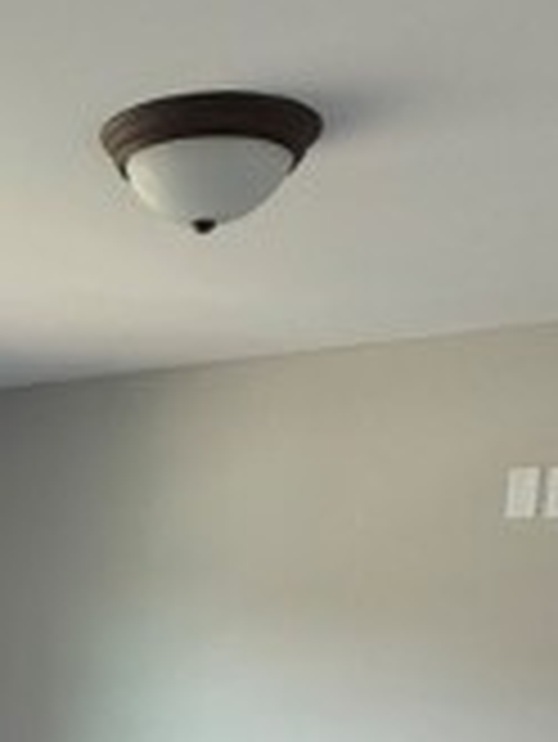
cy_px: 1075
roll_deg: +0.0
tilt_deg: -18.2
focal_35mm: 65
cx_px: -76
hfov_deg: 21.3
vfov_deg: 24.2
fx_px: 1395
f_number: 2.2
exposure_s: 1/121
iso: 125
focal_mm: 2.22
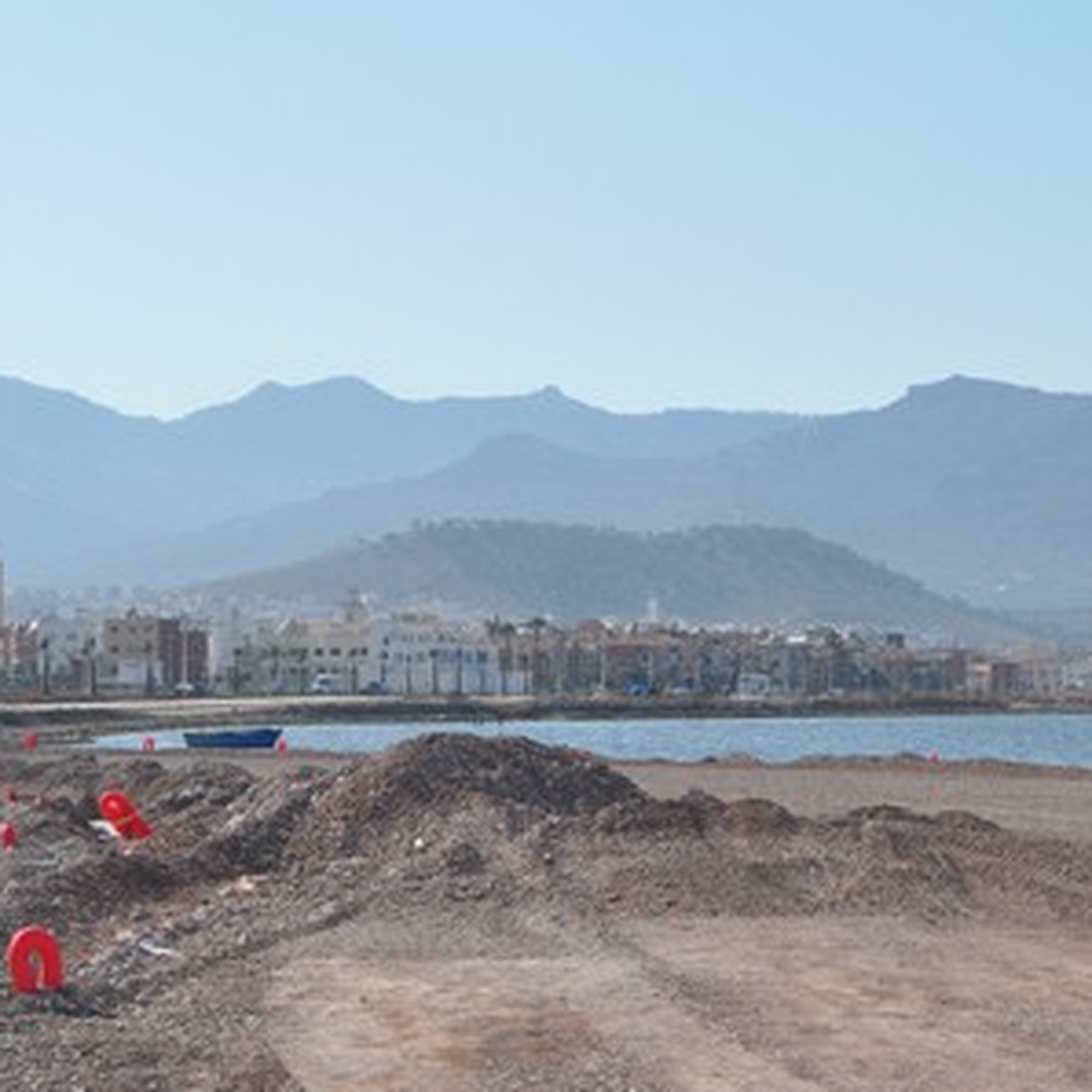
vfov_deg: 16.7
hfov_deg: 16.6
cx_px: 857
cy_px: 694
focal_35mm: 104
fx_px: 3712
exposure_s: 1/400
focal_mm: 38
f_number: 10
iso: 200
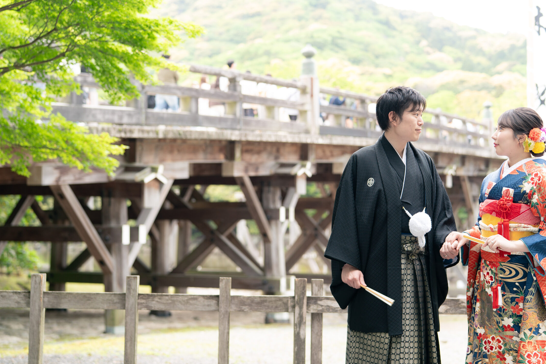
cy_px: 188
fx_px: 910
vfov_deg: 22.6
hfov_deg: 33.4
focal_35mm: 60
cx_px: 306
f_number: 2.2
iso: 200
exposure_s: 1/400
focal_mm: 50
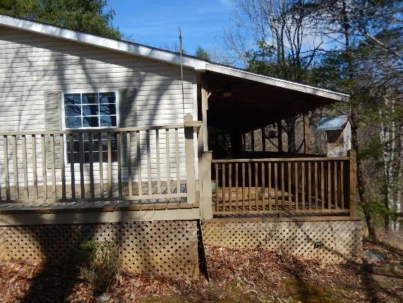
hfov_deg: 63.3
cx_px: 188
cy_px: 155
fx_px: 326
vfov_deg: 49.8
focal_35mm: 28
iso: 125
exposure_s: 1/1500
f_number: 3.4
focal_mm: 4.5
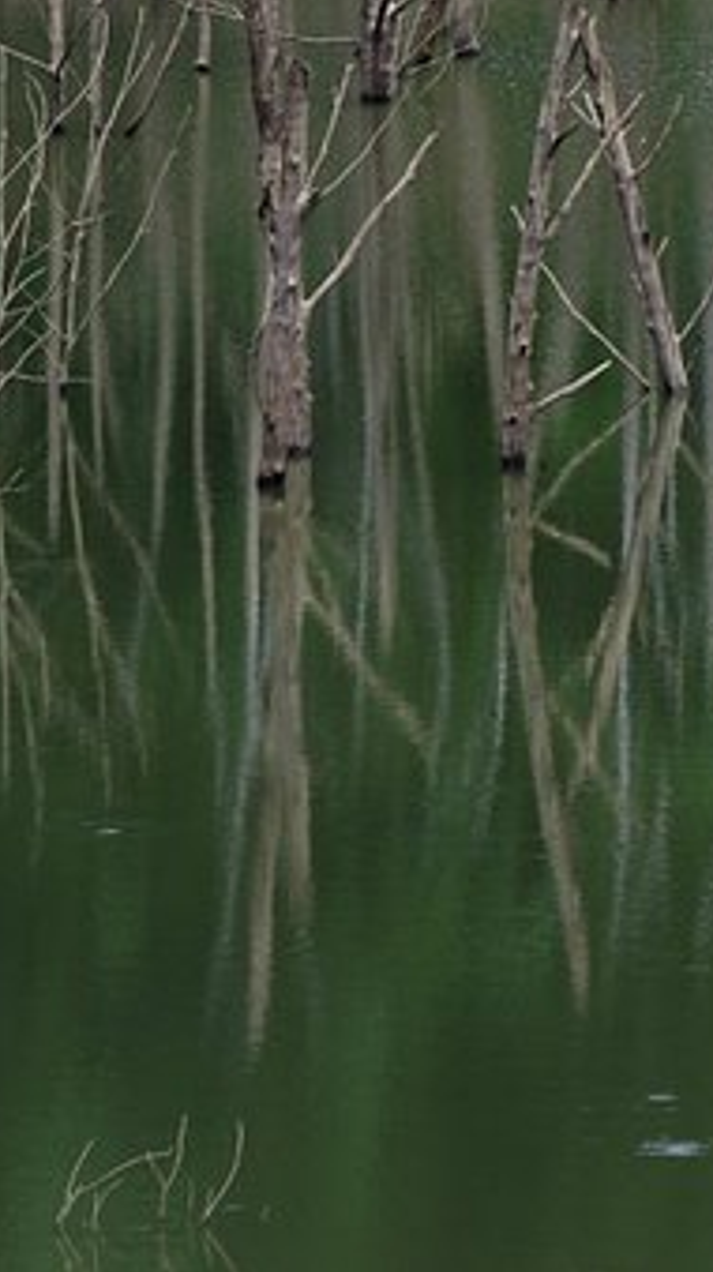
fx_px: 16009
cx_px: 589
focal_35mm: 475
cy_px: 636
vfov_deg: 4.6
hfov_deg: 2.6
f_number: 8
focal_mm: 200
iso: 200
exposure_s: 1/400
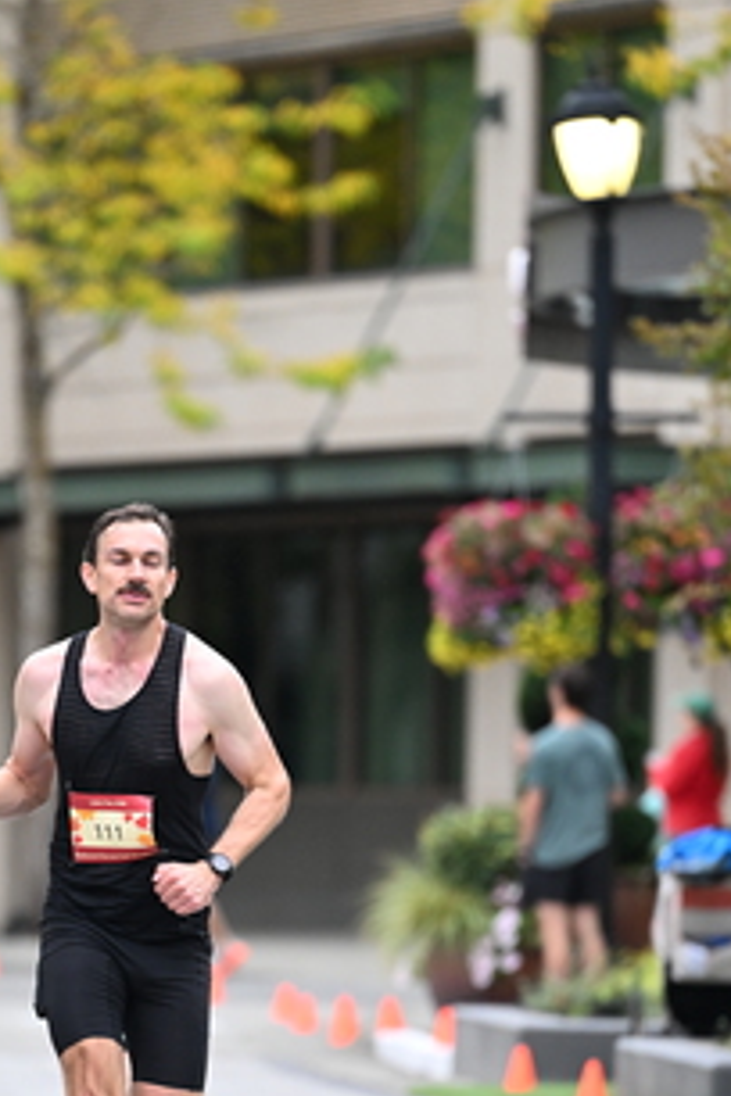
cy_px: 781
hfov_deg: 3.8
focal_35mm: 360
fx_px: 10964
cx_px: 217
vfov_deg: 5.7
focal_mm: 200
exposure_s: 1/800
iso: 1600
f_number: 2.8
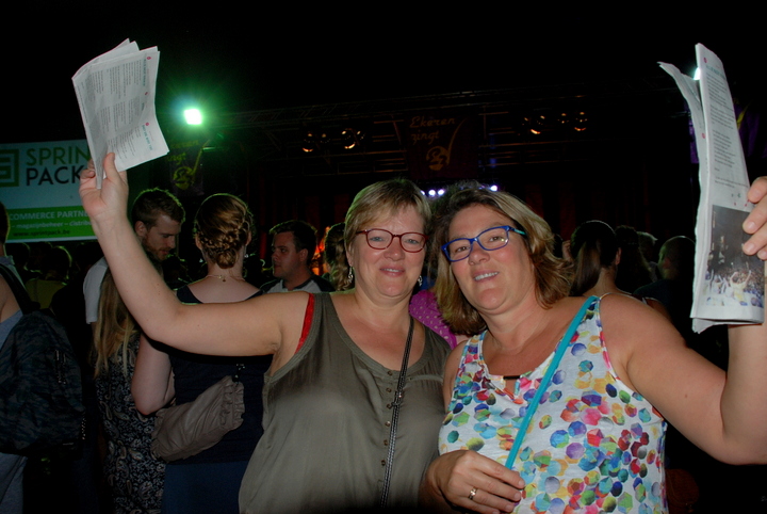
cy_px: 257
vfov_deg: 48.1
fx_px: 576
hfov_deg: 67.3
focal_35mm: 27
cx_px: 384
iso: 320
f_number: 4
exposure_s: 1/60
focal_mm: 18
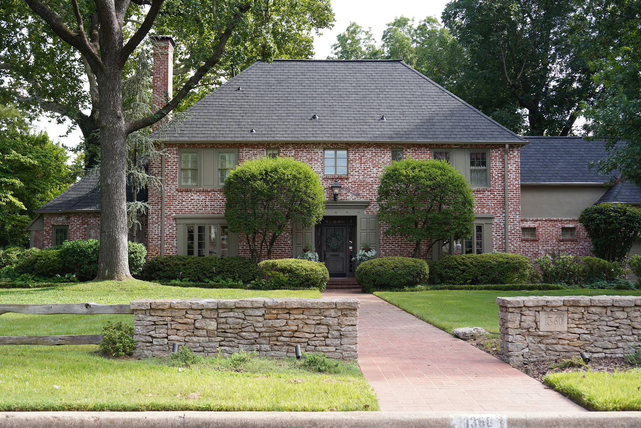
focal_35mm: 42
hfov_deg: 46.4
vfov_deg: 31.9
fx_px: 748
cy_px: 214
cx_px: 320
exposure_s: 1/100
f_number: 5.6
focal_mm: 42
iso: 100
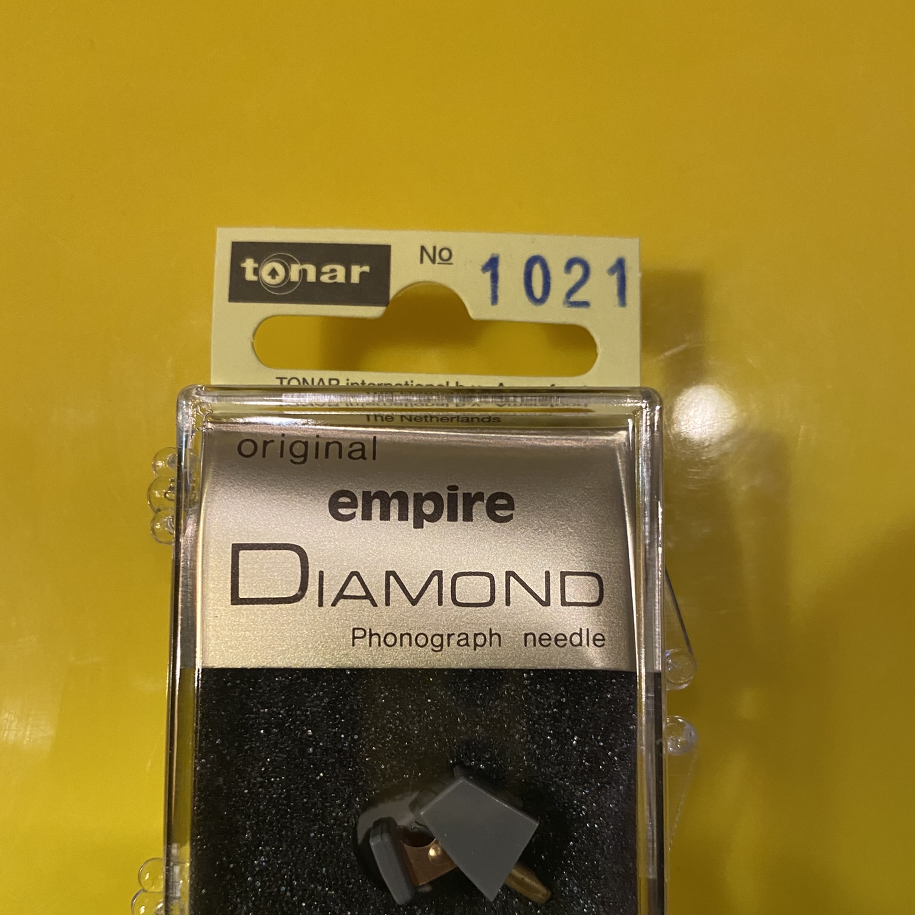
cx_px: 451
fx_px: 897
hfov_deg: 54.0
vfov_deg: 53.0
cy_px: 606
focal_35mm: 30
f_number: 1.8
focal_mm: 4.25
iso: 320
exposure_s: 1/50
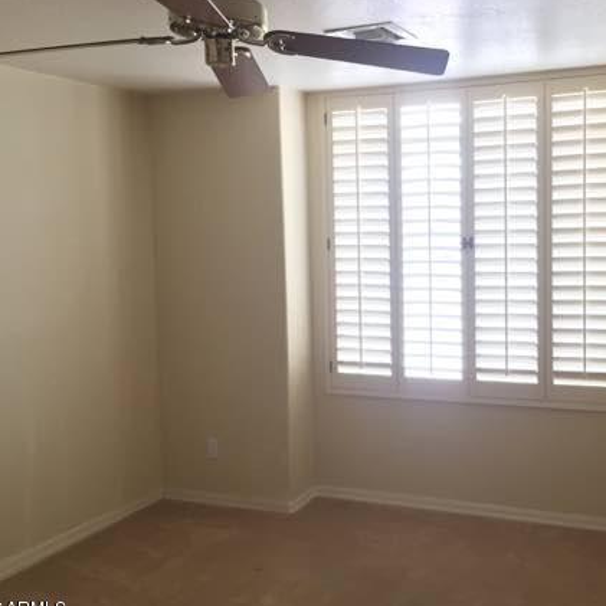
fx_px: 772
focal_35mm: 39
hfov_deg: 42.2
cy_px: 292
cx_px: 413
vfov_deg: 42.8
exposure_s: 1/30
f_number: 2.2
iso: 80
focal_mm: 4.15
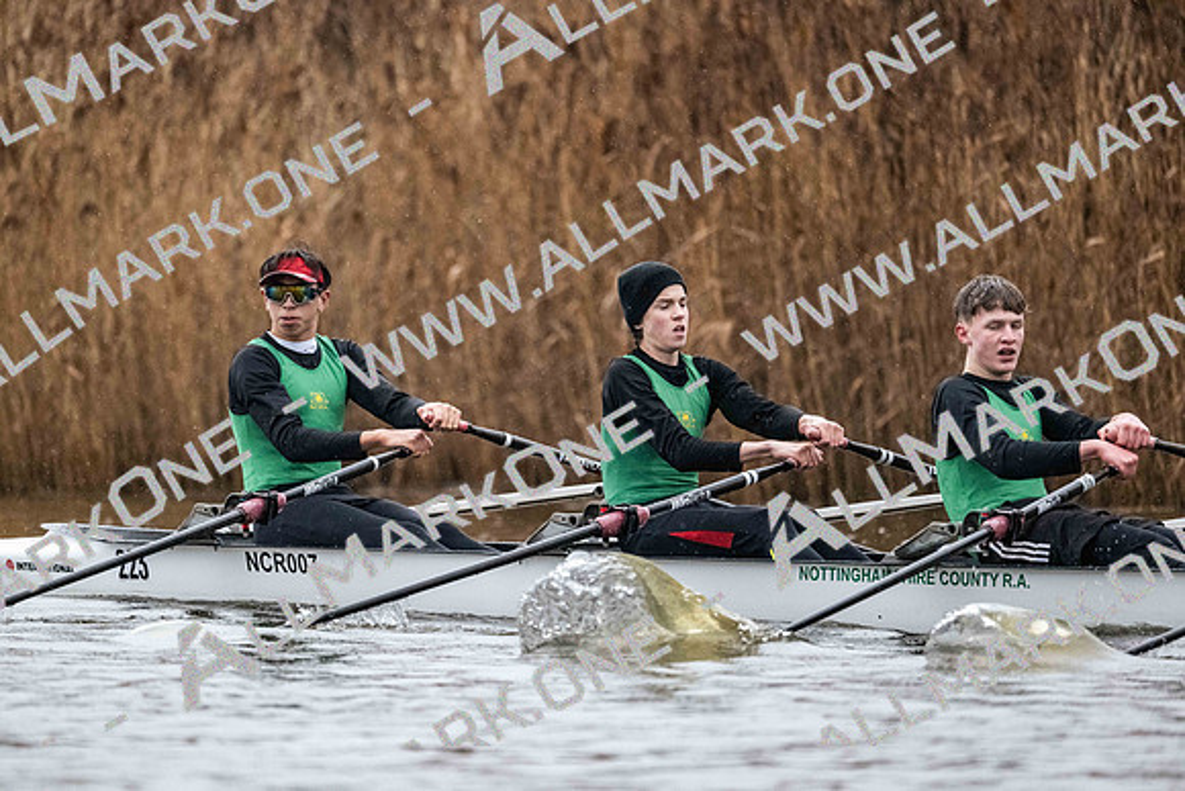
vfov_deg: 3.4
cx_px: 592
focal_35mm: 400
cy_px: 396
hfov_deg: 5.2
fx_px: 13169
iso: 6400
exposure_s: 1/1600
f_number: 4.5
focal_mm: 400
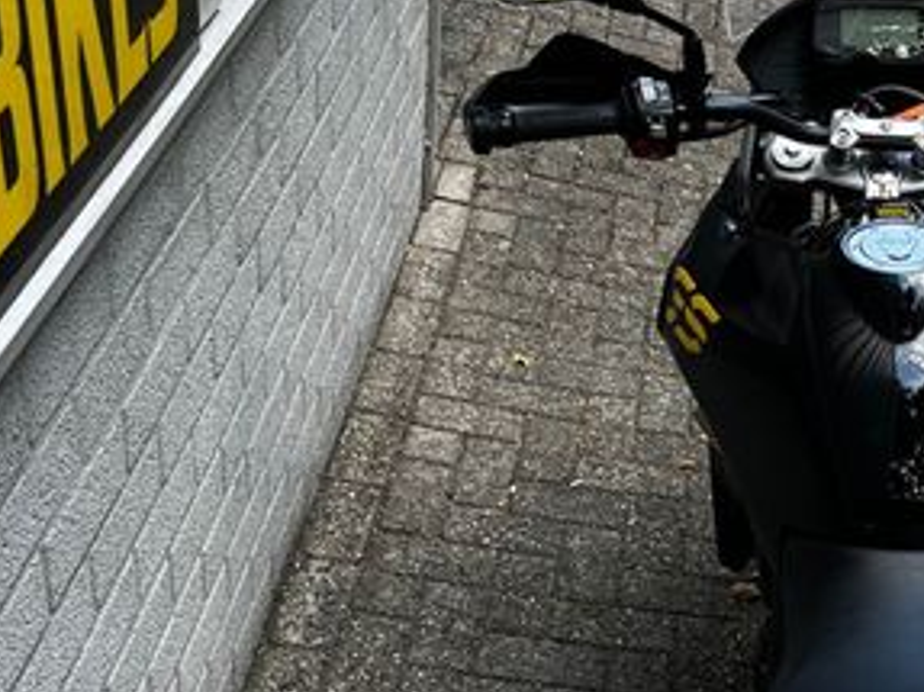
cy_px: 550
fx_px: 1548
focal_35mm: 58
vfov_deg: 24.8
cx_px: 802
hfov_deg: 31.9
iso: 32
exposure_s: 1/122
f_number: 1.6
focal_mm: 5.1
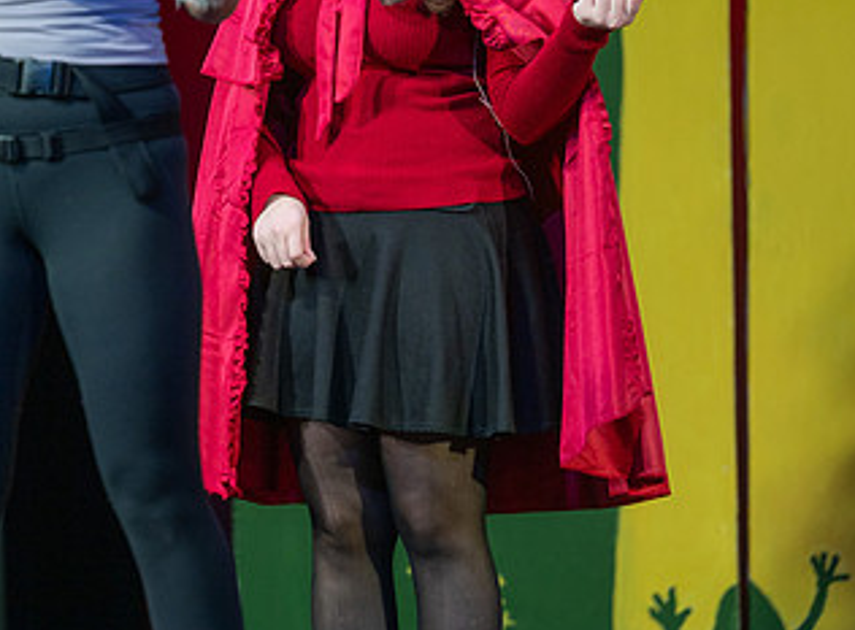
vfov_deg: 4.0
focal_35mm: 367
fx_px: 9010
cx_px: 106
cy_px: 80
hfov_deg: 5.4
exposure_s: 1/320
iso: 450
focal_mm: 165
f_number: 2.8
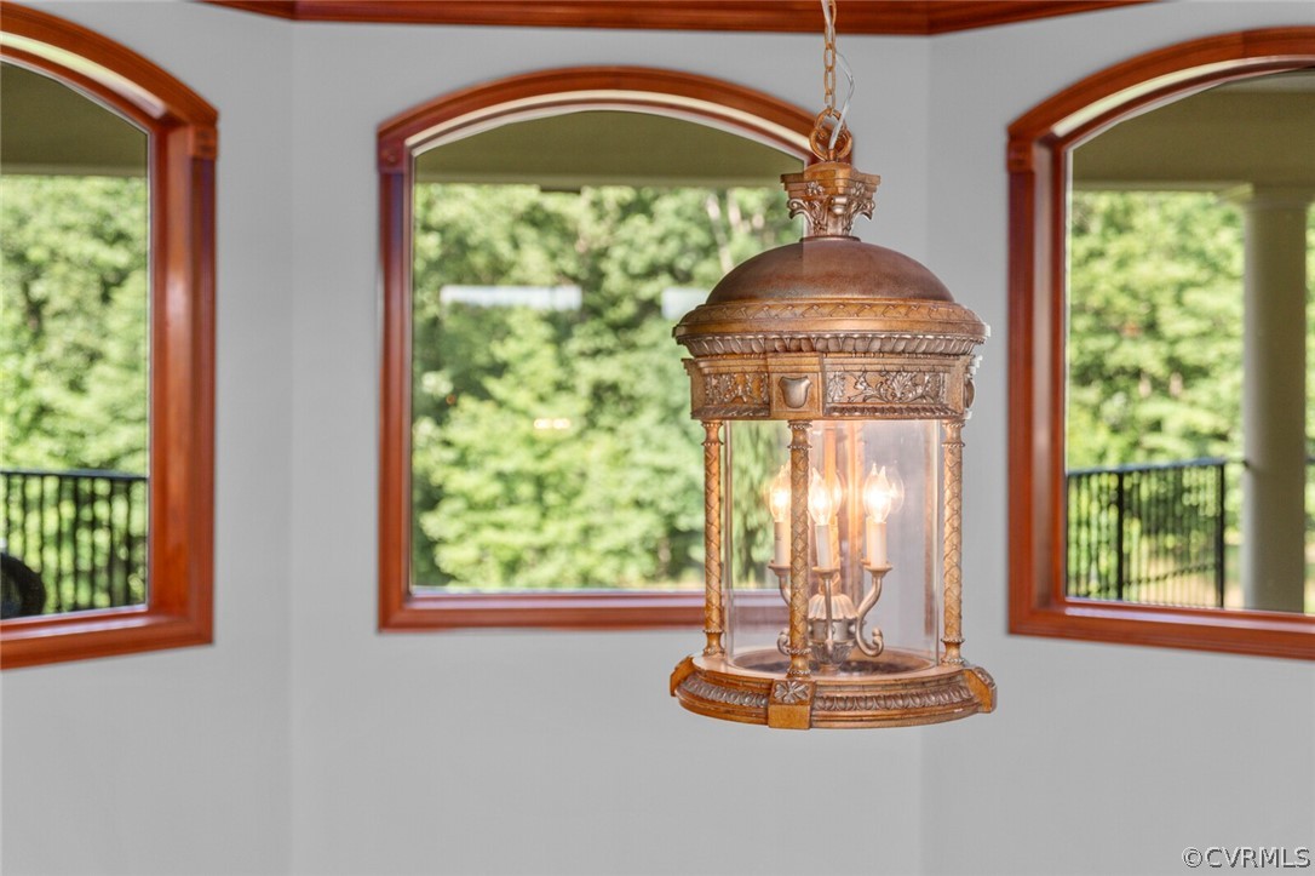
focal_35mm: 48
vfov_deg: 28.0
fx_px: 1752
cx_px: 658
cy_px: 438
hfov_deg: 41.1
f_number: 2.8
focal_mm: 48
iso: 640
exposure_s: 1/30
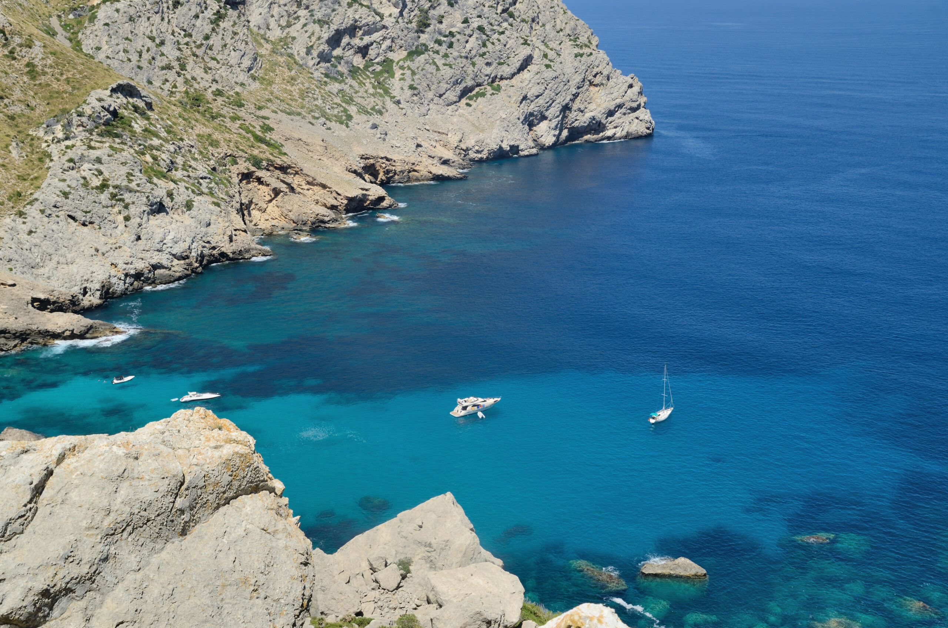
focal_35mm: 39
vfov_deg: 34.1
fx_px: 1025
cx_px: 474
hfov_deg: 49.6
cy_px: 314
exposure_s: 1/200
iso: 100
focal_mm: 26
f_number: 8
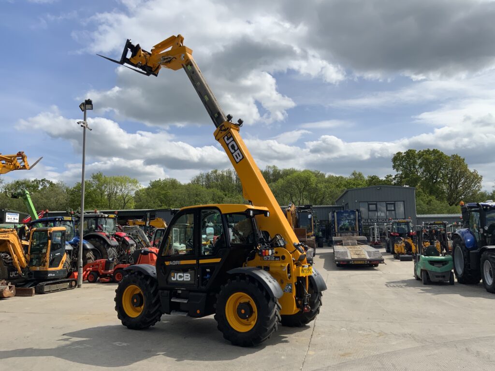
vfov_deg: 48.2
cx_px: 248
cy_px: 186
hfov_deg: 61.7
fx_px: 415
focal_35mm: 29
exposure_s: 1/3788
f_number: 1.8
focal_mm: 3
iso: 20
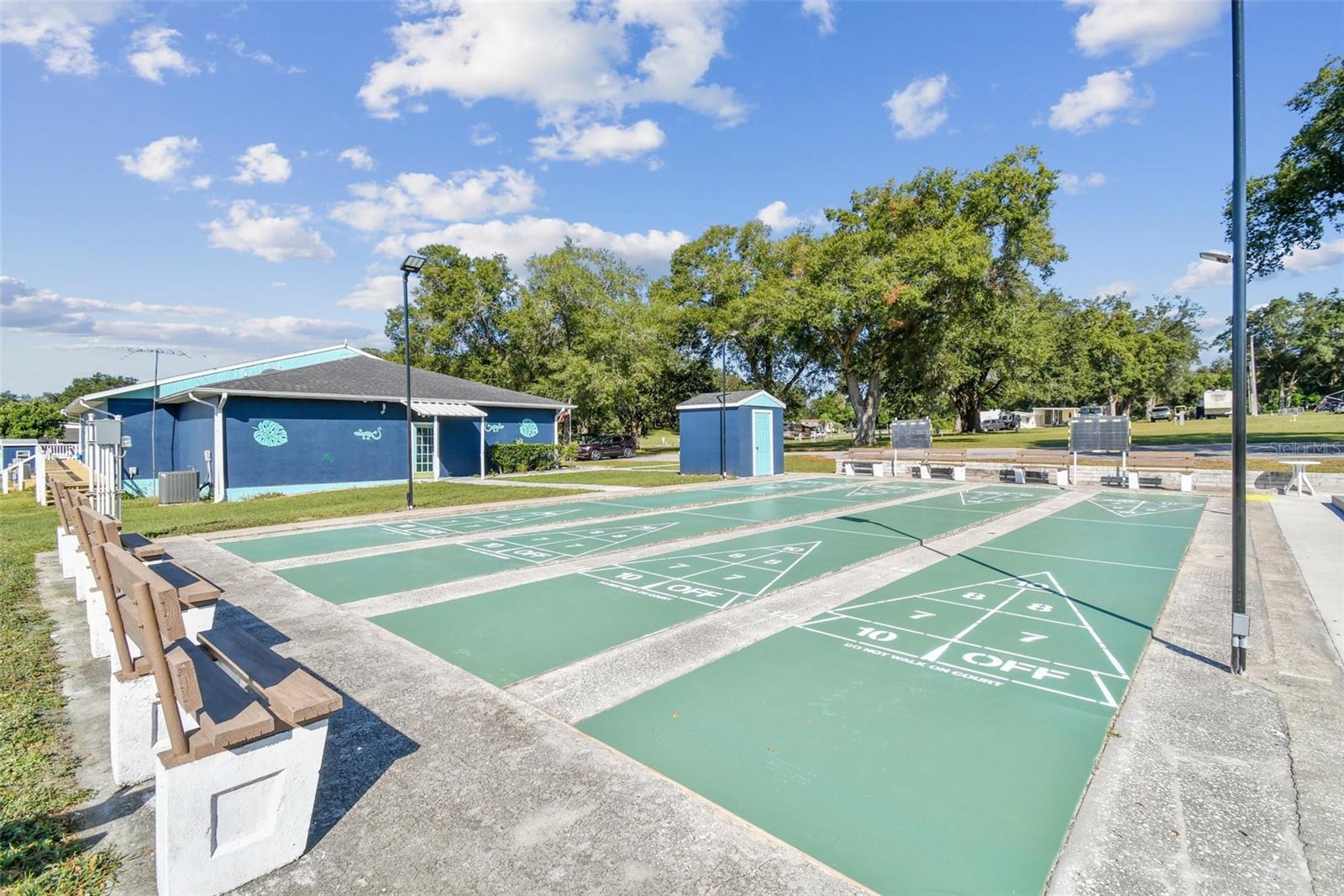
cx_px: 672
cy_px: 448
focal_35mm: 15
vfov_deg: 77.3
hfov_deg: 100.4
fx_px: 560
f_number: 7.1
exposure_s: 1/160
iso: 100
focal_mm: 10
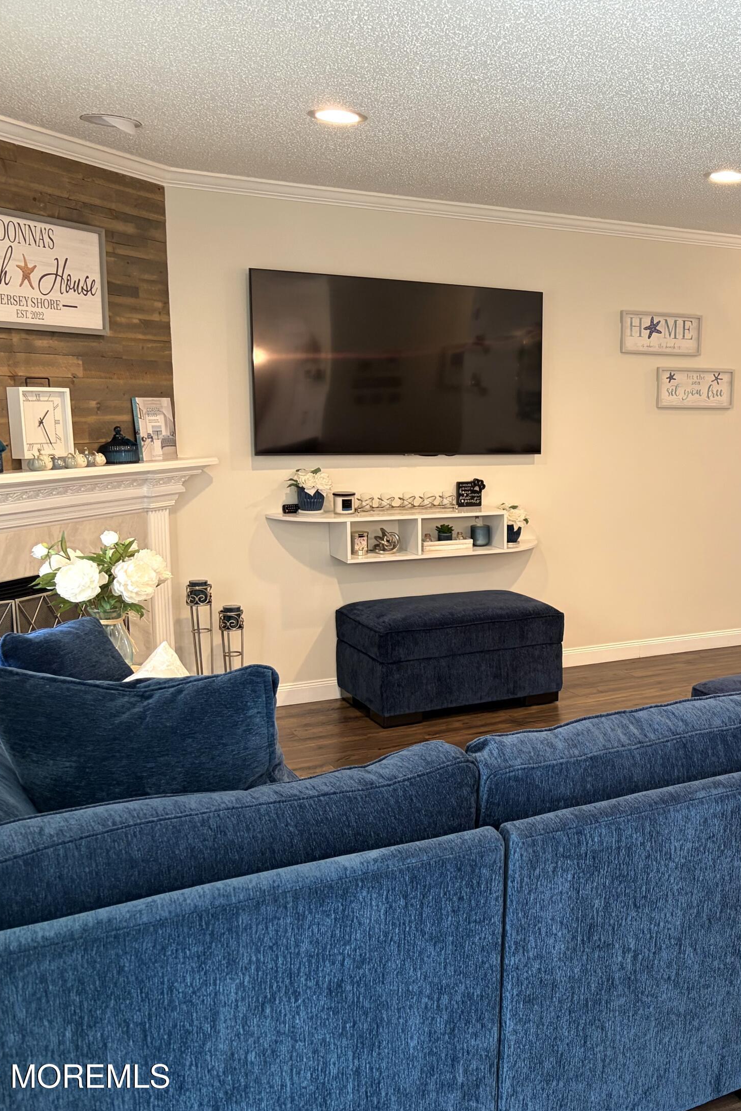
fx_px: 1142
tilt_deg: -8.3
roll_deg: -0.4
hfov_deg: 34.0
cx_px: 664
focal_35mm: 37
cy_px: 559
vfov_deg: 51.9
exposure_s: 1/60
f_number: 1.6
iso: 125
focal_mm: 5.96
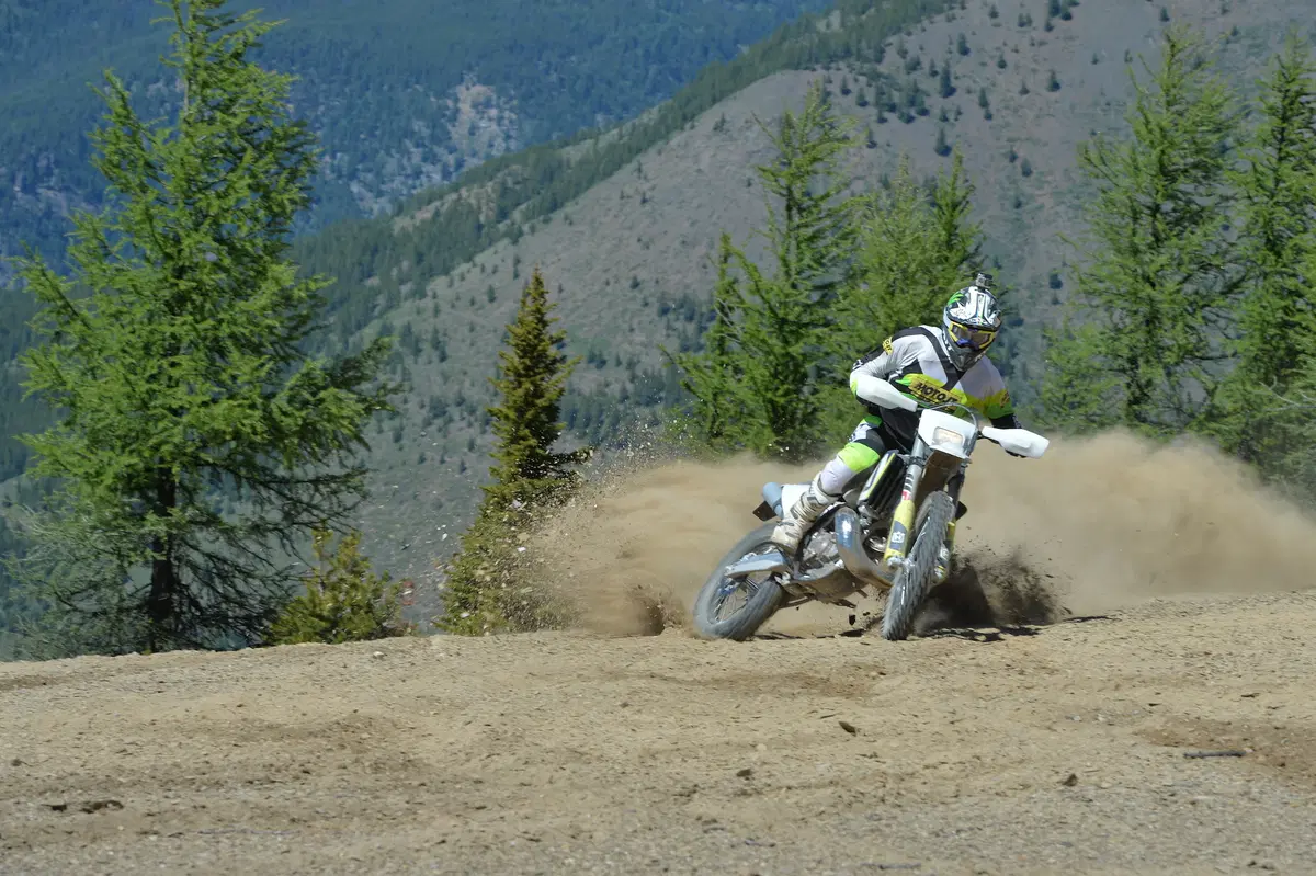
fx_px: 6029
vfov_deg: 8.3
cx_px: 658
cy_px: 438
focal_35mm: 165
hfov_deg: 12.5
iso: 125
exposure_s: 1/200
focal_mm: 165
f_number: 13
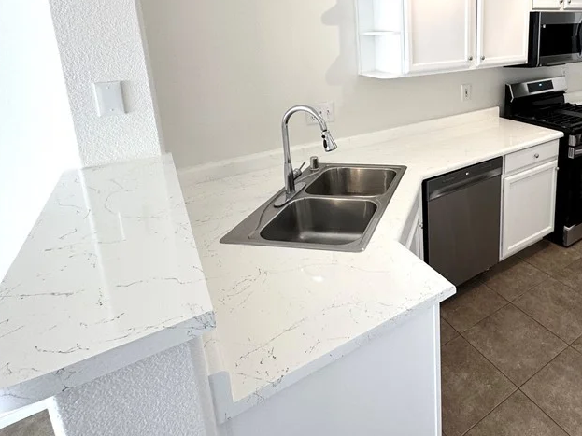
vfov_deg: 55.9
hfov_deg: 70.1
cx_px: 419
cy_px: 107
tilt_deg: -12.5
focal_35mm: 23
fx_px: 387
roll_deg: +0.7
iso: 100
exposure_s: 1/120
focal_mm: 2.22
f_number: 2.2
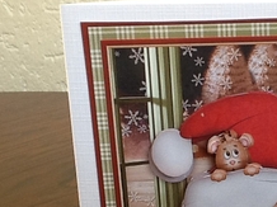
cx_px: 260
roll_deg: +2.9
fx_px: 727
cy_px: 168
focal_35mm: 91
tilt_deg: -20.8
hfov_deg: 21.0
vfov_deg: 16.1
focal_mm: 2.03
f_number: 2.4
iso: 50
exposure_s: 1/30
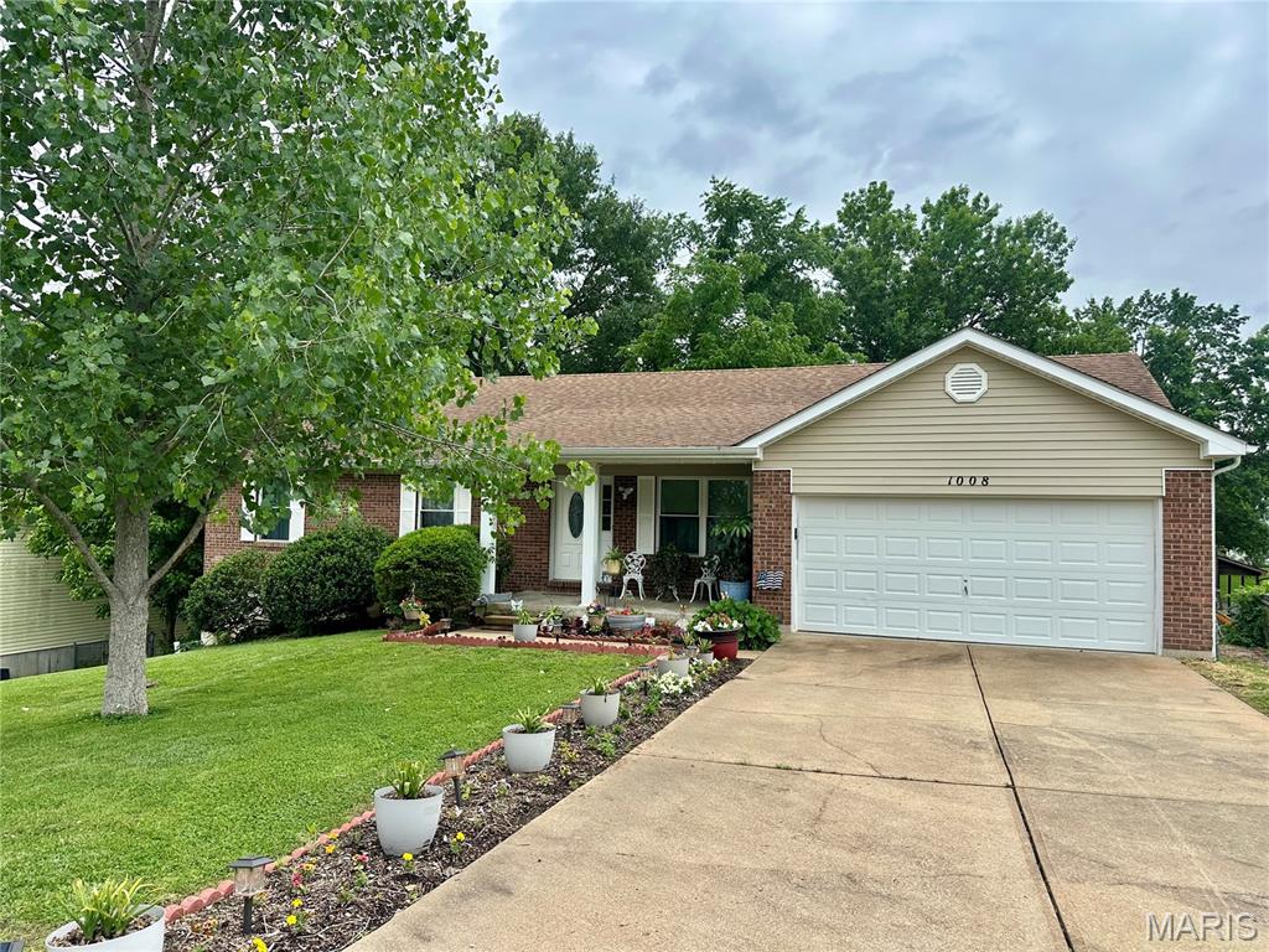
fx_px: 880
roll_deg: -1.1
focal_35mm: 24
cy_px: 476
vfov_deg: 56.8
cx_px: 634
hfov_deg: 71.6
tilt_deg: +2.3
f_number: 1.78
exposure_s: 1/2882
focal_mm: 6.86
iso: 80
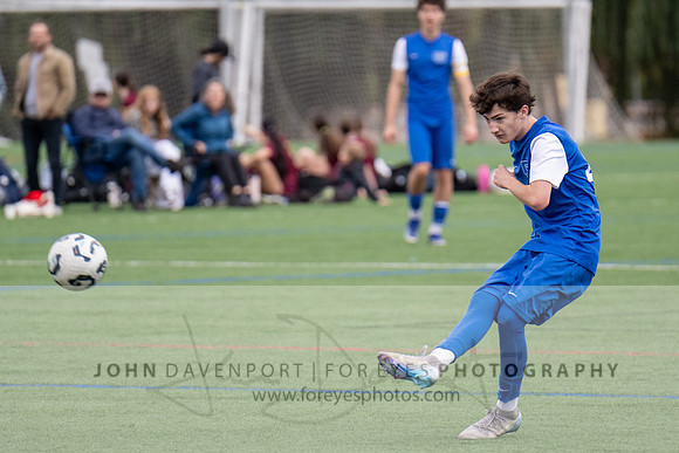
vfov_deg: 2.5
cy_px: 152
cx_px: 378
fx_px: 10399
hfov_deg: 3.7
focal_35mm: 551
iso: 2000
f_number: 5.6
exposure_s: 1/1000
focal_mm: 400
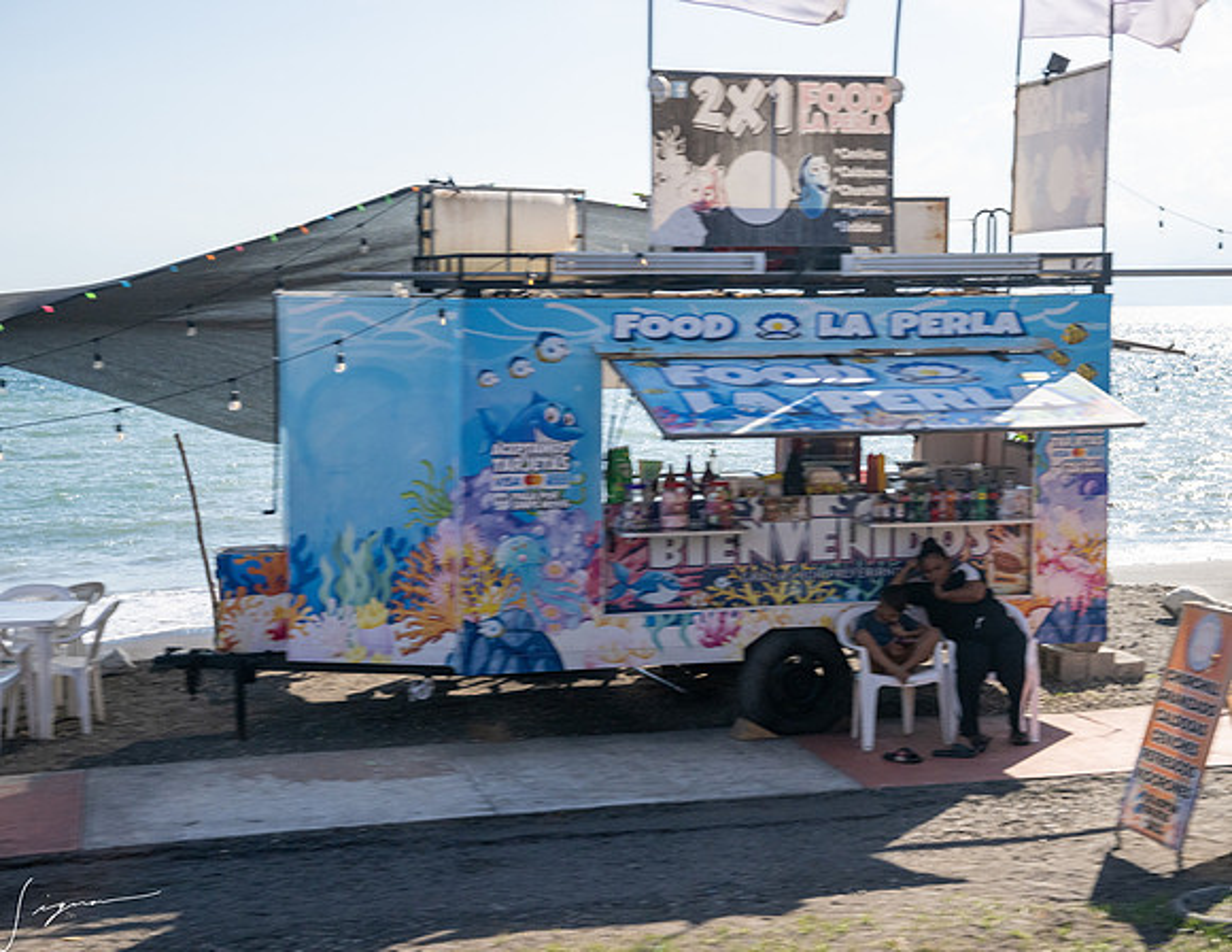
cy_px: 467
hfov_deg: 31.9
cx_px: 743
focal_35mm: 60
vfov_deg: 25.0
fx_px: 2149
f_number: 8
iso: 500
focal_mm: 50
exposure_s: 1/500
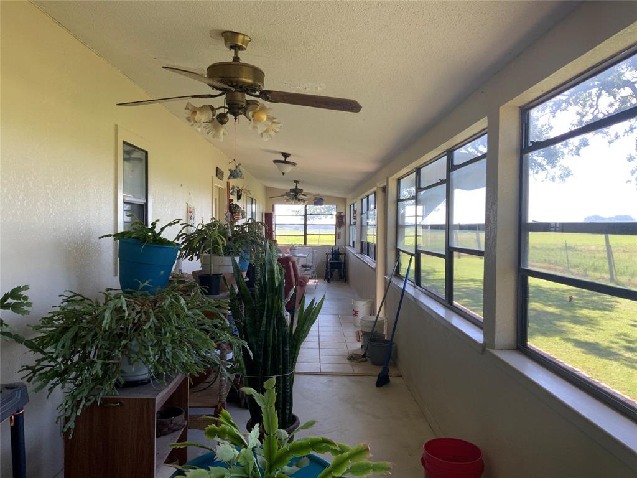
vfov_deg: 48.2
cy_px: 239
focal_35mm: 29
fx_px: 534
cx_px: 318
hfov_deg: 61.7
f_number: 1.8
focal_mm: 3
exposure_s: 1/122
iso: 25
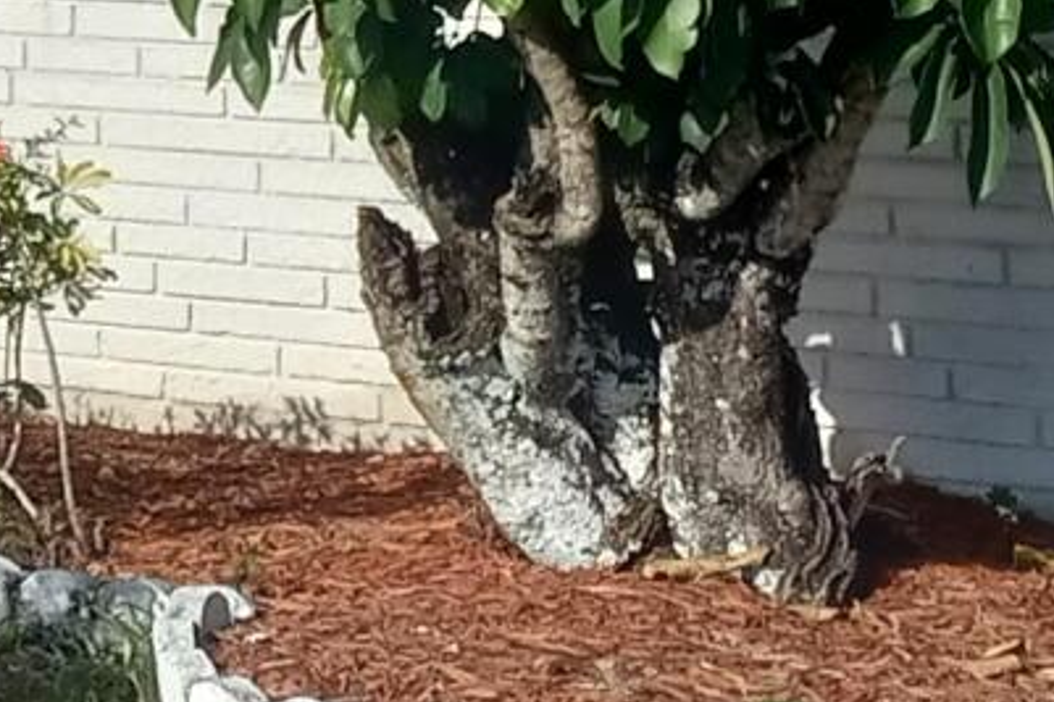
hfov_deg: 9.3
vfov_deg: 6.4
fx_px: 6145
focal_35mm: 210
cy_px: -455
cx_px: -930
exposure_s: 1/2262
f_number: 1.8
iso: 40
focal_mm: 3.94
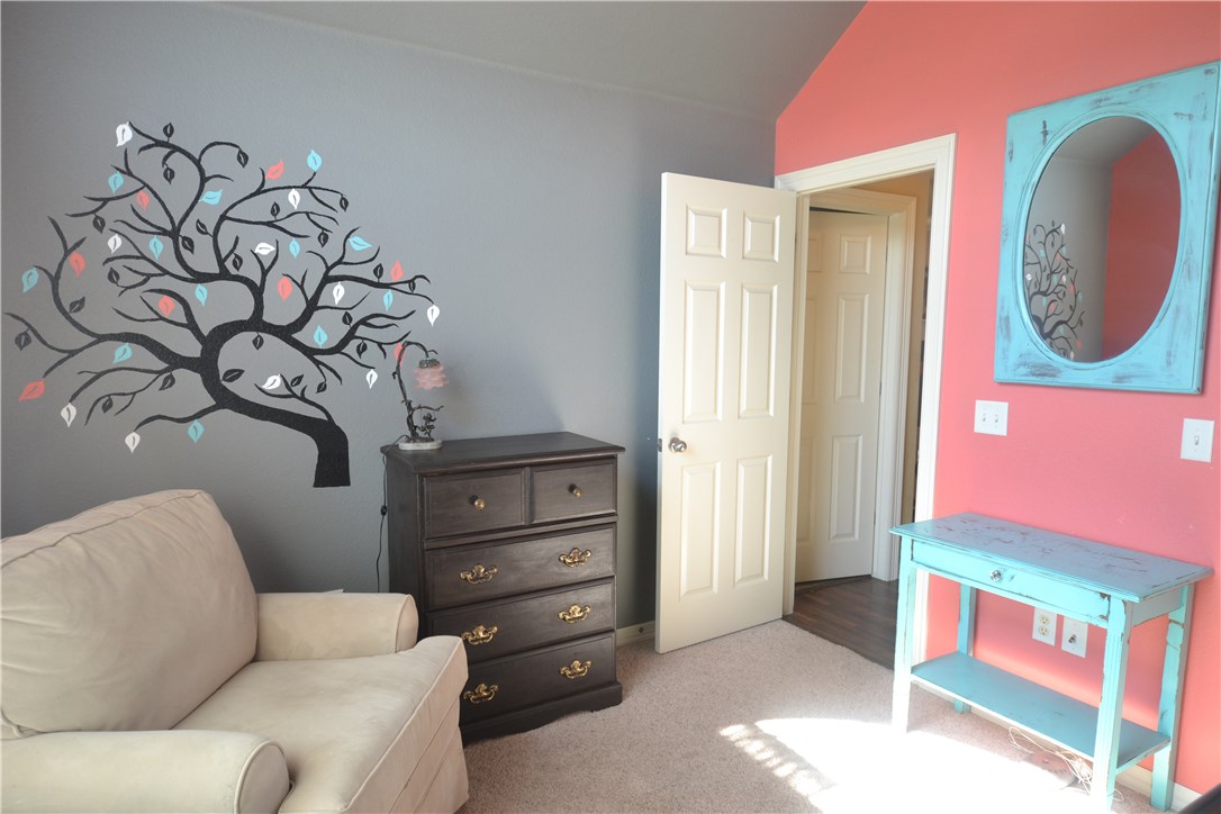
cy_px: 407
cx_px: 610
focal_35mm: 21
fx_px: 712
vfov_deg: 59.5
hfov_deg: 81.2
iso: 400
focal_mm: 14
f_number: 4.8
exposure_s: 1/80
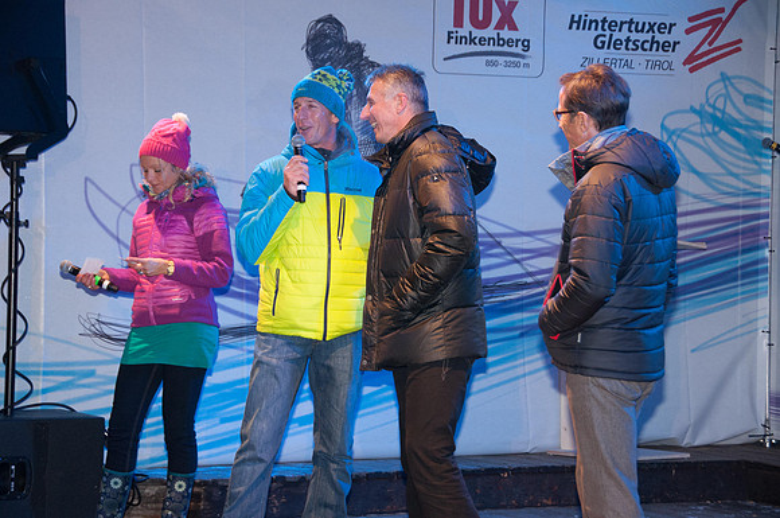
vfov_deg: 13.0
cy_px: 259
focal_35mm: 105
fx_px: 2272
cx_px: 390
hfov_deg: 19.5
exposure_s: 1/60
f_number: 5
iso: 1000
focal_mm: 70
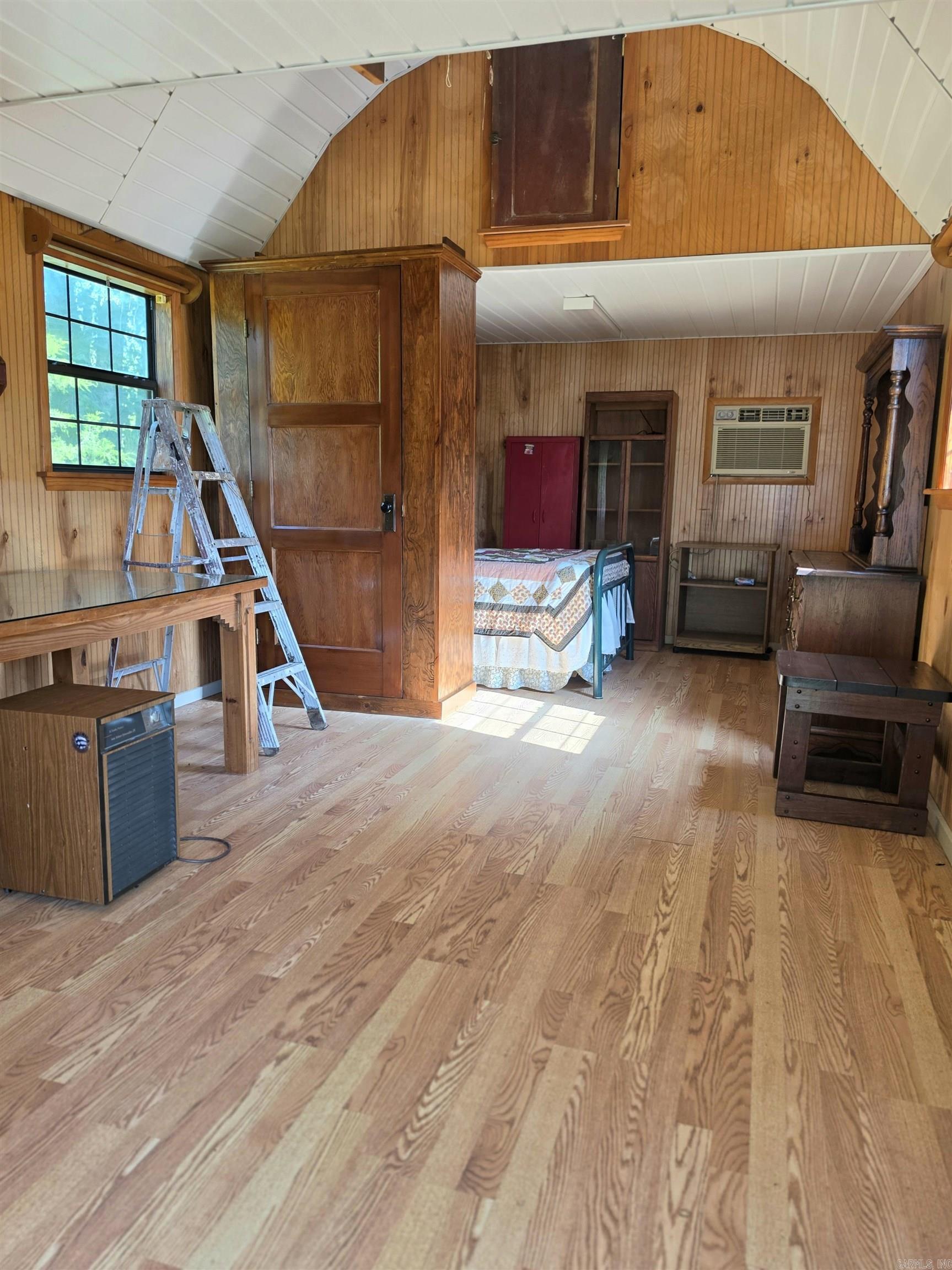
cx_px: 476
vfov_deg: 73.9
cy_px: 635
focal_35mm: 23
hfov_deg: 58.9
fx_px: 844
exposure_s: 1/182
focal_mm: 6.5
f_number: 1.4
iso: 100
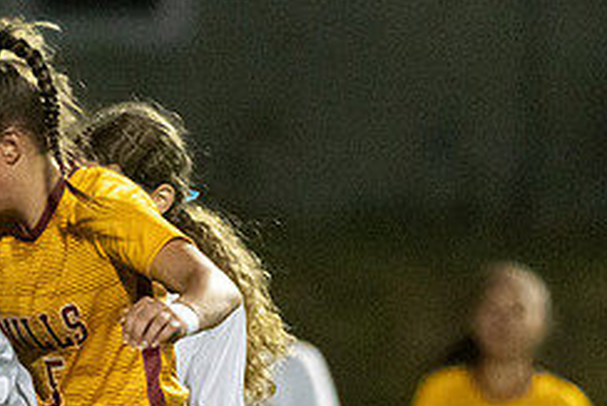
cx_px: 165
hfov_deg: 1.6
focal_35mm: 1267
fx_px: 21375
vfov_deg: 1.1
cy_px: 620
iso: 16000
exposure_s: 1/1000
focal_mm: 300
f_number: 2.8
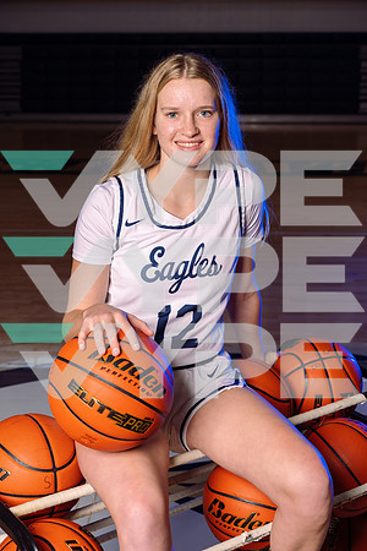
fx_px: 841
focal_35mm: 55
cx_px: 184
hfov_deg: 24.6
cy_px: 276
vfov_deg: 36.2
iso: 100
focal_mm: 55
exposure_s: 1/250
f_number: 5.6
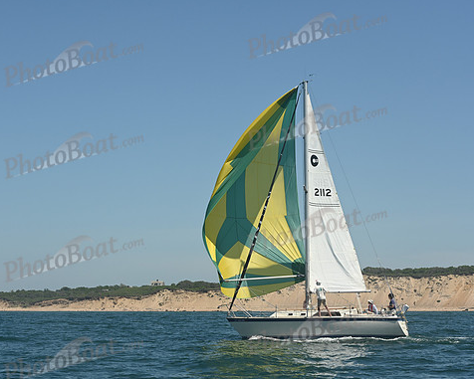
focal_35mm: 80
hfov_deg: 23.8
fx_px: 1123
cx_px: 196
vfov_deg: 19.2
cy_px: 190
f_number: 9
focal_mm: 70
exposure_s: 1/1000
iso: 320
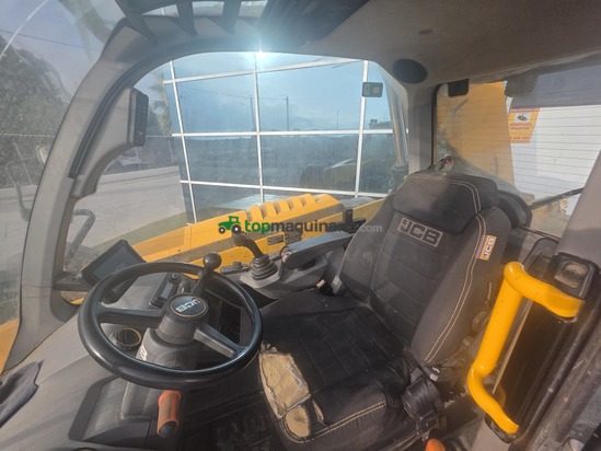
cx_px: 300
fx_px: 226
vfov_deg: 89.9
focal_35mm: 13
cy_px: 226
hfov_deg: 106.2
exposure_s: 1/912
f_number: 1.9
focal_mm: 2.2
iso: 40
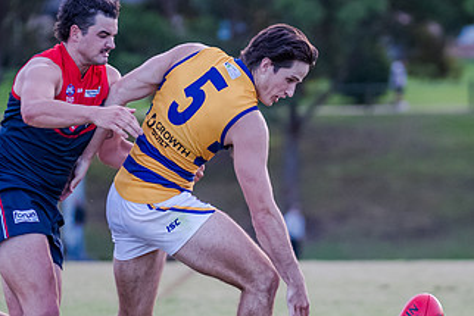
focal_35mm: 427
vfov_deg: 3.2
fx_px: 5624
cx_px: 261
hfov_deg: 4.8
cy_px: 184
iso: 1400
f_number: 2.8
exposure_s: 1/1600
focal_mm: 155
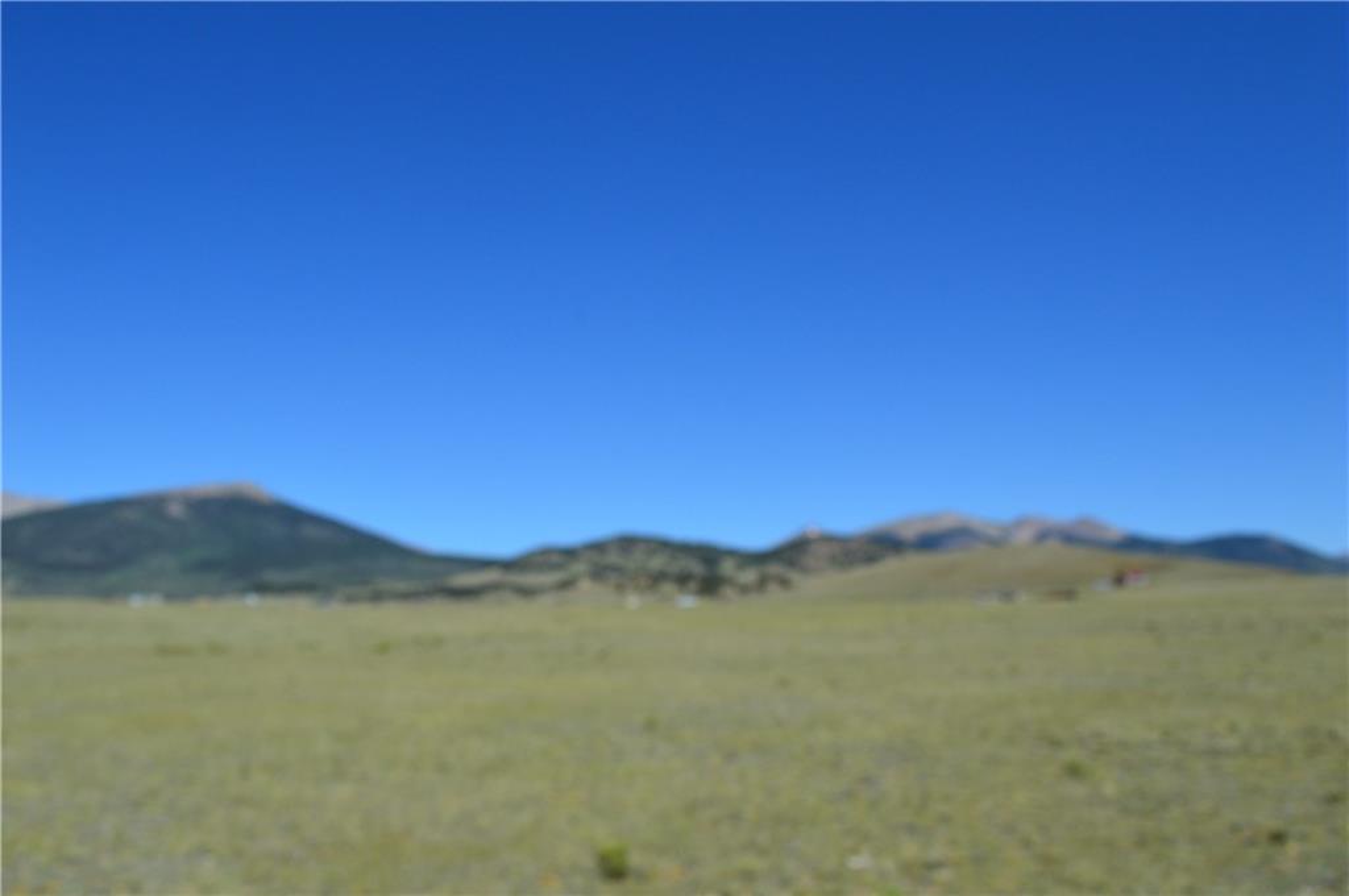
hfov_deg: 53.2
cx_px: 674
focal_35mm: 36
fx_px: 1347
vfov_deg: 36.8
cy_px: 448
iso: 400
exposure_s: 1/500
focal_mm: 24
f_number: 11
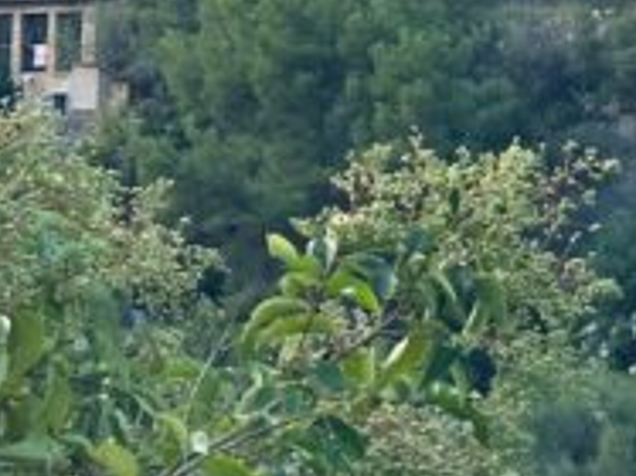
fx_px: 4829
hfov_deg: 7.2
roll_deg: -0.8
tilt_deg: +4.4
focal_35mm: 263
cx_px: 1428
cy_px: 102
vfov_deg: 5.6
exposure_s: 1/309
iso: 64
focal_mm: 6.86
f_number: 1.78
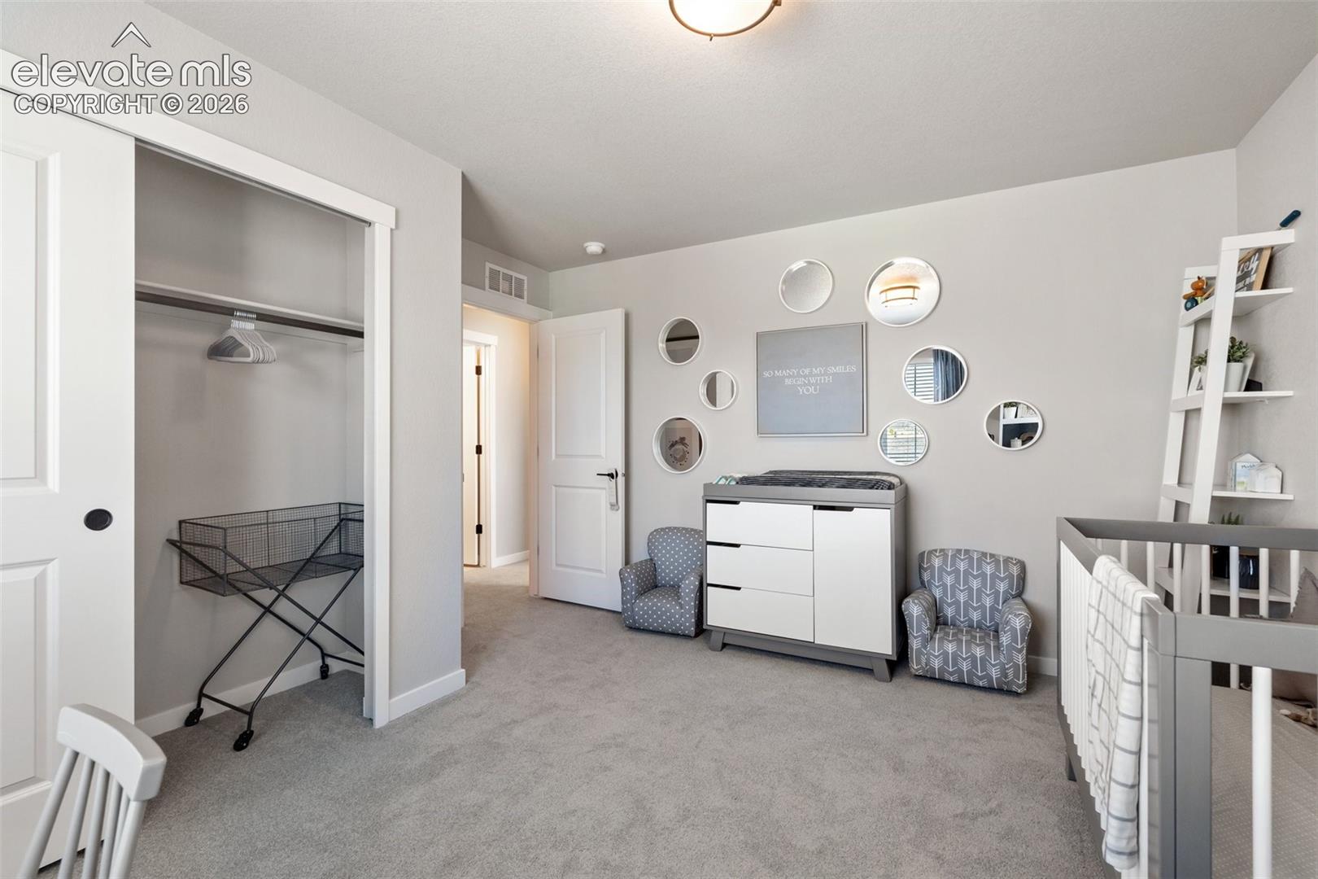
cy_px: 440
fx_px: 586
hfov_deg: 96.7
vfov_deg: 73.7
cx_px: 659
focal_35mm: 16
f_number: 9
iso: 500
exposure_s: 1/15
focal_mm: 16
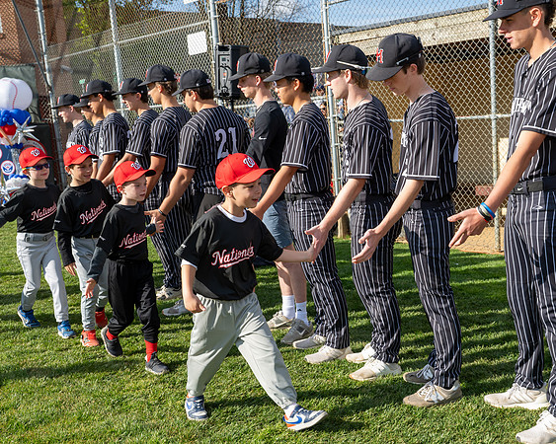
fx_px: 667
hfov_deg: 45.1
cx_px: 325
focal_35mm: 41
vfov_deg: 36.9
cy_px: 226
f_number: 6.3
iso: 110
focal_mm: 33
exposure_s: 1/250
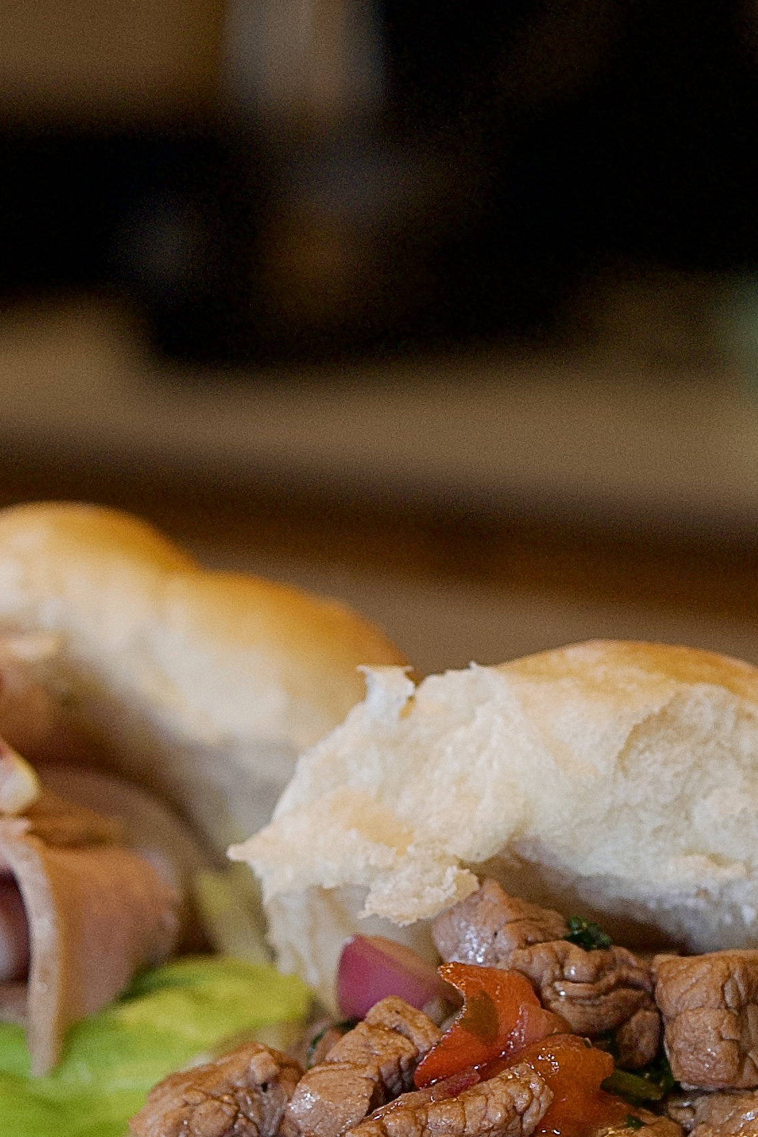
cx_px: 514
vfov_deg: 16.6
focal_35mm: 123
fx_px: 3884
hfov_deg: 11.1
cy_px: 649
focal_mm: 30
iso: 800
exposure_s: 1/160
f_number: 4
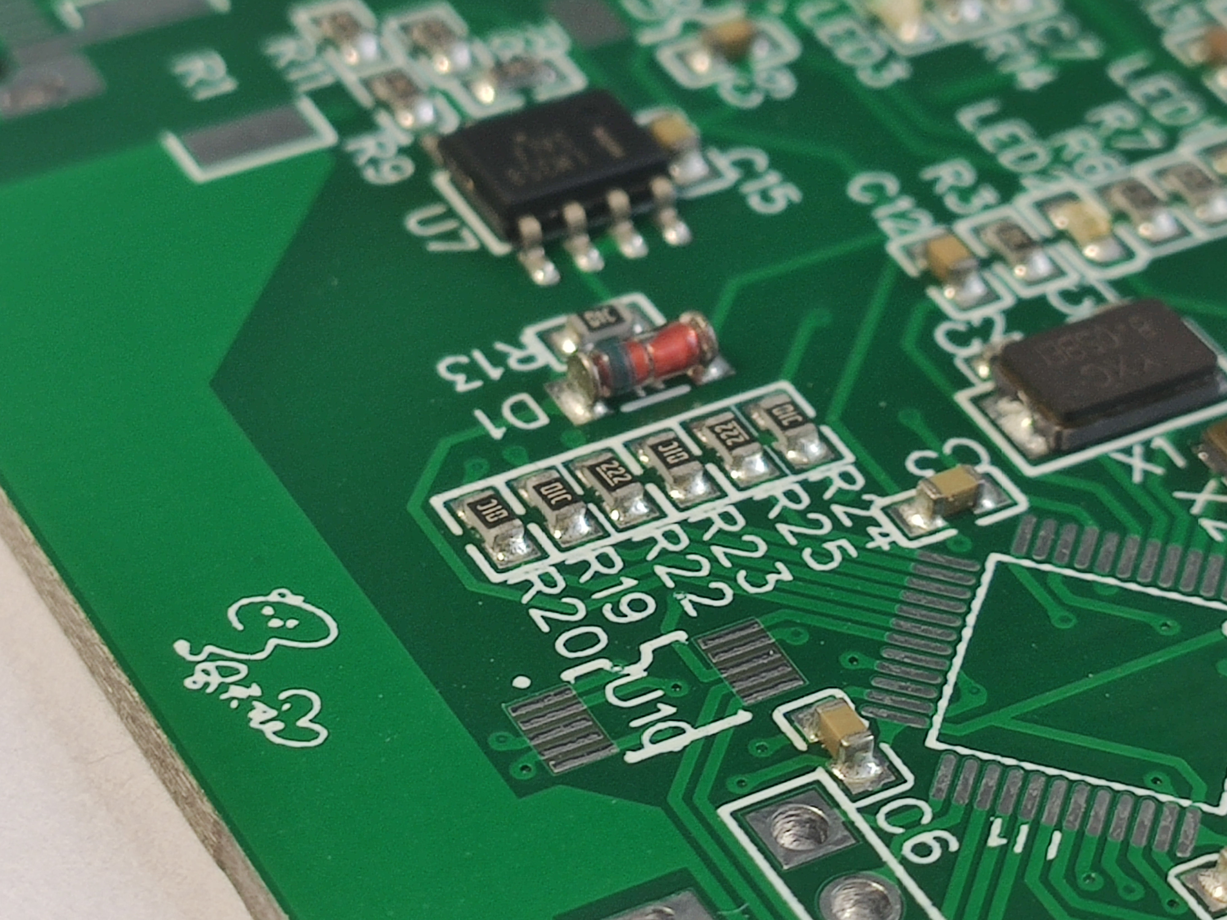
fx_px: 4041
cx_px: 614
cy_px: 460
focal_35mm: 114
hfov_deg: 17.3
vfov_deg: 13.0
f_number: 1.75
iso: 150
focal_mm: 4.77
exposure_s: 1/50
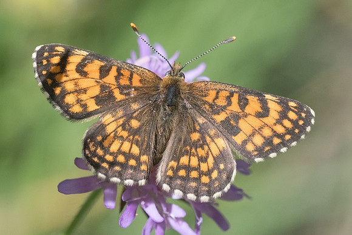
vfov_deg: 3.5
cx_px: 153
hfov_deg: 5.3
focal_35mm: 388
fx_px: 3796
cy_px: 108
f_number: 9
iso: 1250
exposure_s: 1/1600
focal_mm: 150
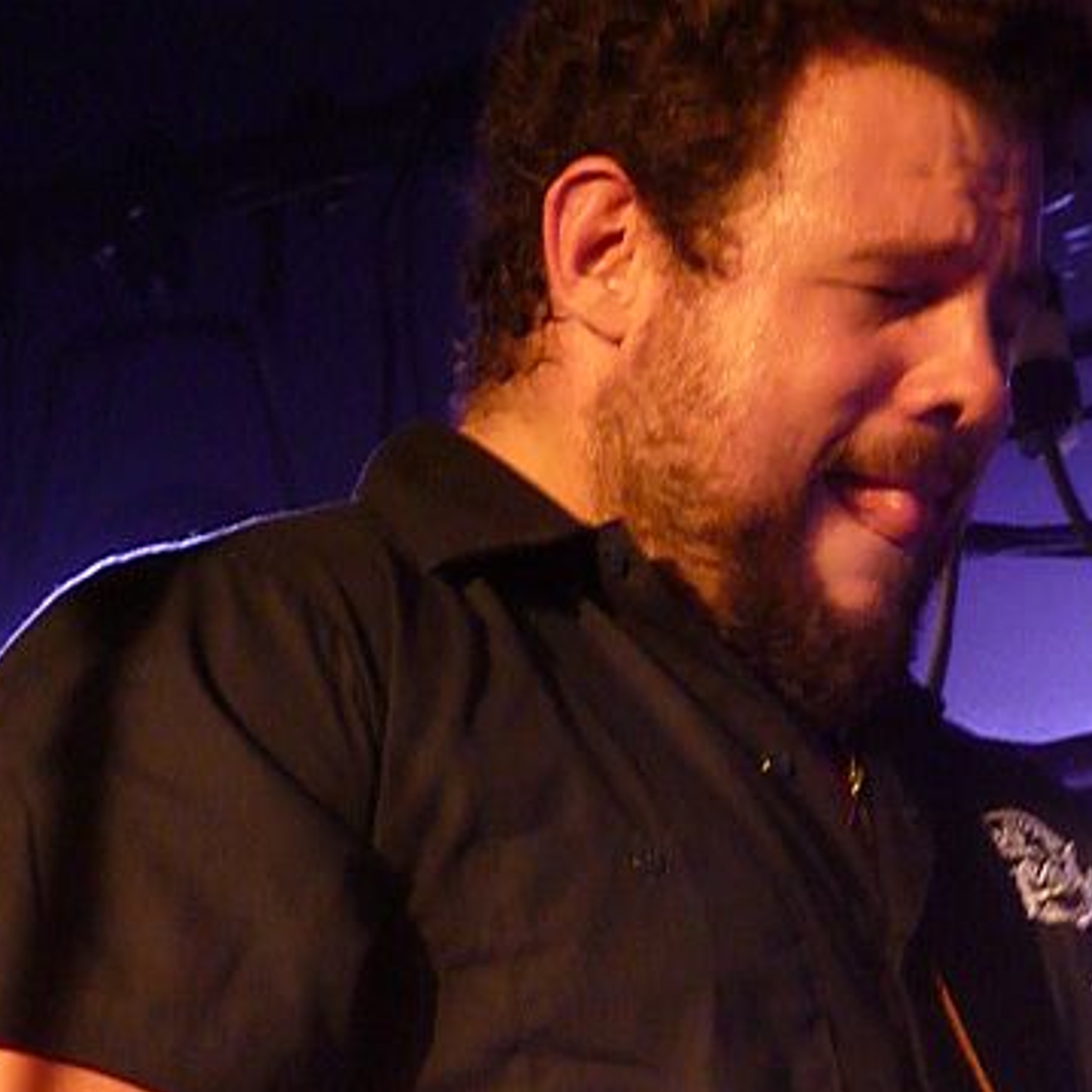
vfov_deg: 6.3
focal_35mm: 278
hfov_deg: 6.3
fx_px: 9922
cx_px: 1074
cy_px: 909
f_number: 4.8
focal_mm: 24.1
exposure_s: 1/13
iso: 800
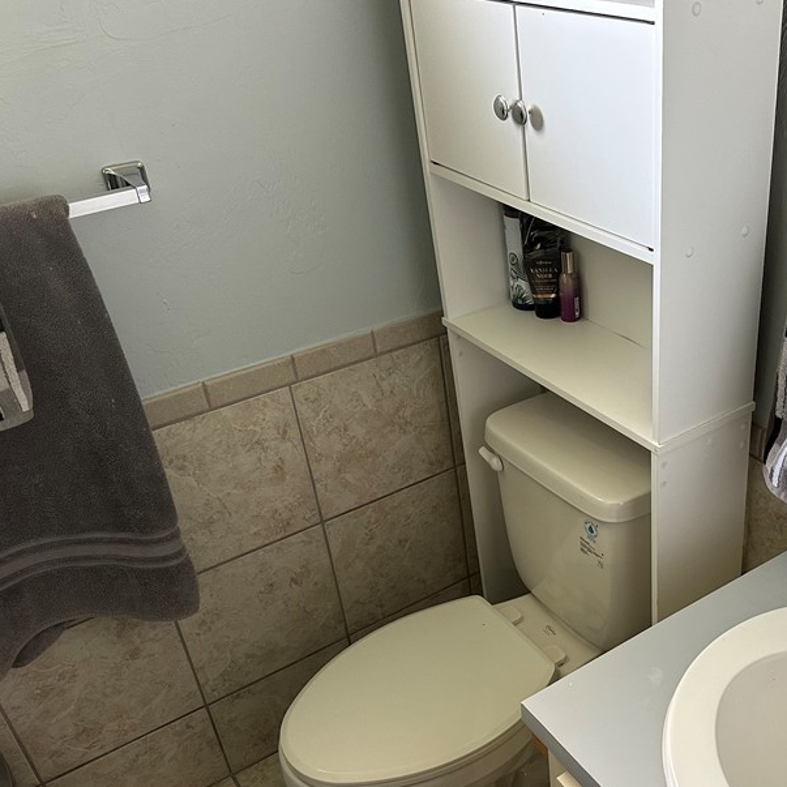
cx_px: 577
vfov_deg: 45.6
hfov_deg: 44.7
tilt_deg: -35.8
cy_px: 493
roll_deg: +1.2
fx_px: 926
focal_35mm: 36
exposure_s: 1/60
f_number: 1.78
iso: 250
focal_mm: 6.86
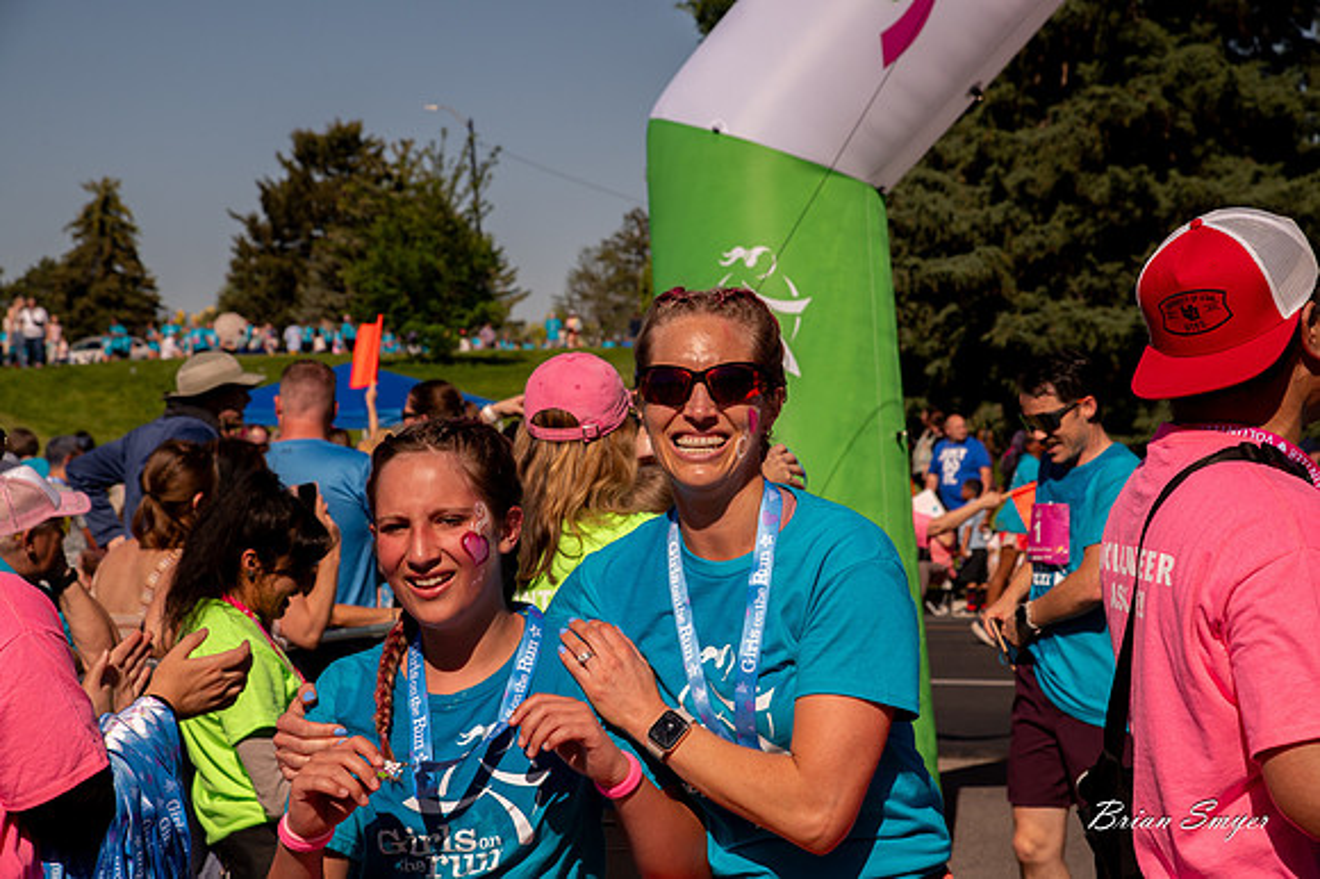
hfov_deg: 22.2
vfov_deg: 14.8
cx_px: 660
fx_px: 3371
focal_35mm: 92
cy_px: 440
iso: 800
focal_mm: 92
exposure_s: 1/1600
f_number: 11
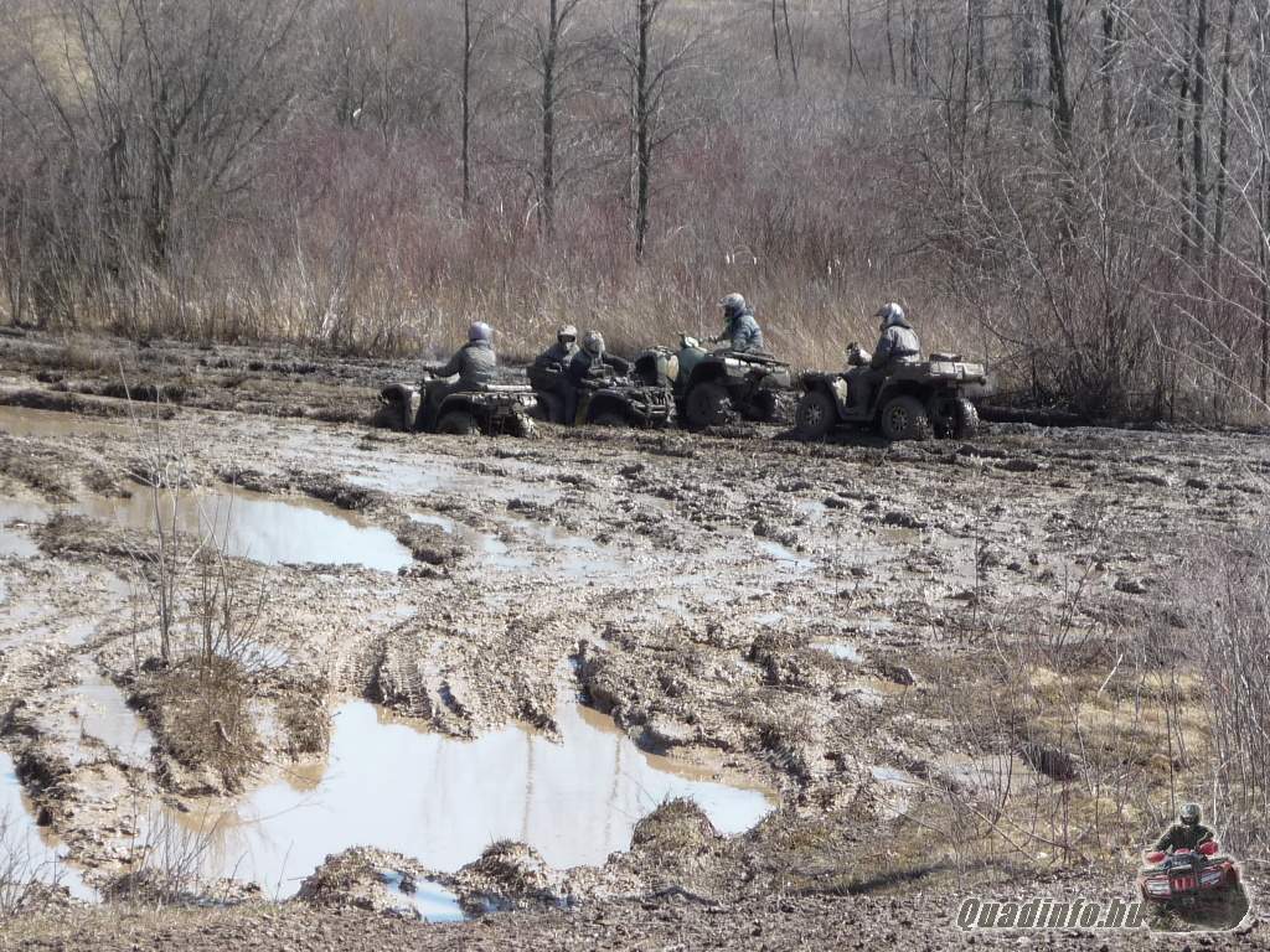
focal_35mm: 160
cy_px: 476
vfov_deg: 9.3
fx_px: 5870
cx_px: 635
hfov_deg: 12.3
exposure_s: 1/320
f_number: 5.1
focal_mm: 16.5
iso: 100
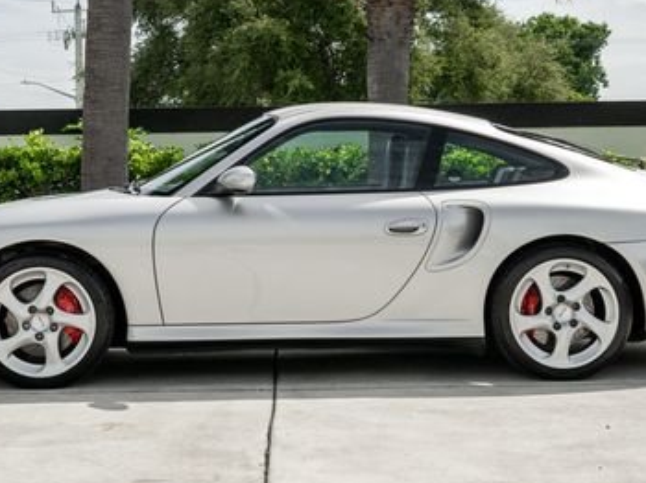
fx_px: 1716
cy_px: 183
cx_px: 336
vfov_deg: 16.0
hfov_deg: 21.3
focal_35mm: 92
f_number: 8
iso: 200
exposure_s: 1/160
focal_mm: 42
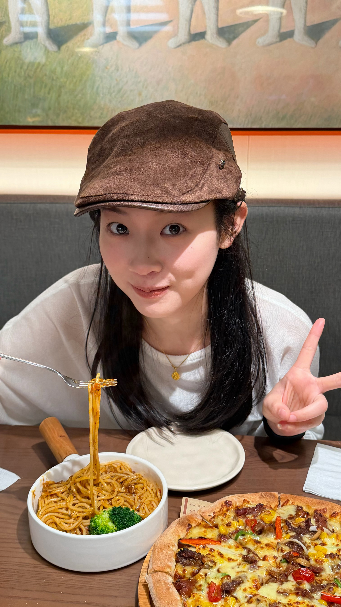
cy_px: 307
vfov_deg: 64.3
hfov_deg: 38.8
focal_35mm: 30
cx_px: 198
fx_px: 482
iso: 125
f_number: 1.5
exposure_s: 1/60
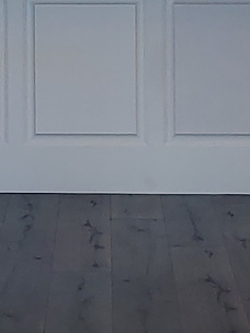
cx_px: 78
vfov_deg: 10.4
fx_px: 1801
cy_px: -99
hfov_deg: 7.9
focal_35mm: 187
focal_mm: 4.23
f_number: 1.5
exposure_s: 1/120
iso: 50
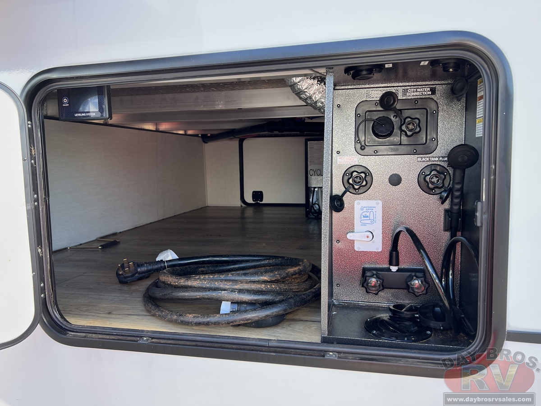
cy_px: 203
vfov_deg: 53.1
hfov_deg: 67.3
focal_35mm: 26
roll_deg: +2.9
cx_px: 270
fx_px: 406
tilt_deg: -6.8
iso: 50
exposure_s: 1/205
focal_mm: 5.7
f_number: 1.5
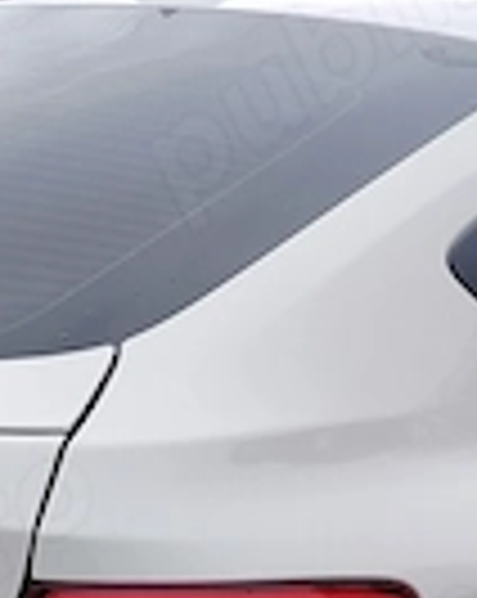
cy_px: 719
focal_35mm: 106
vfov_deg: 17.3
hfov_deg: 14.4
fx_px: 1875
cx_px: 117
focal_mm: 5.25
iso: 100
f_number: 1.75
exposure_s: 1/483
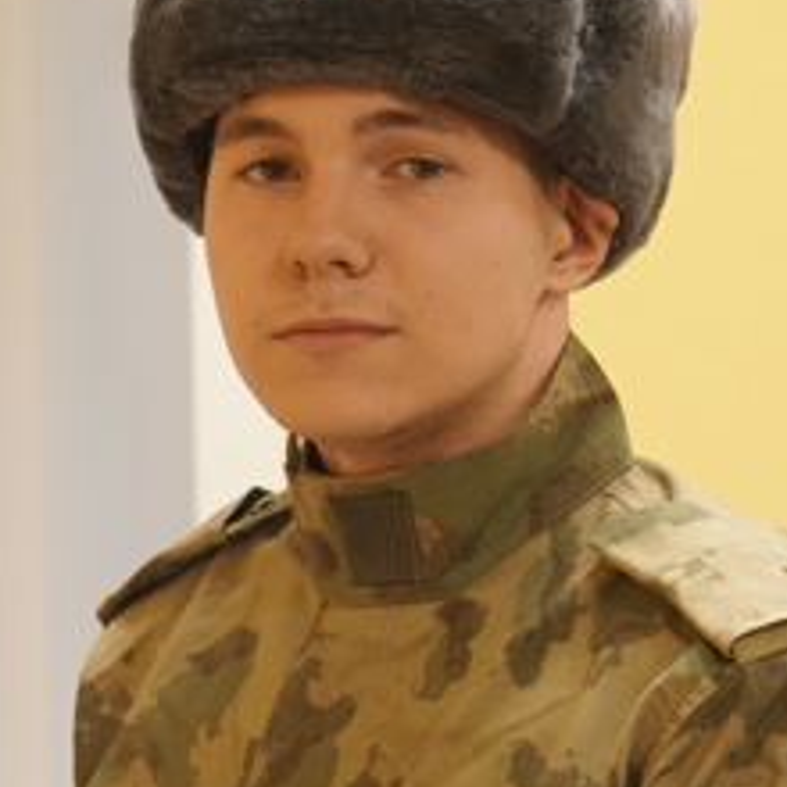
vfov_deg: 9.1
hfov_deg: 9.1
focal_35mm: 192
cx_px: 72
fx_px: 4939
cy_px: 497
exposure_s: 1/200
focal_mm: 44
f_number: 2.8
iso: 1250
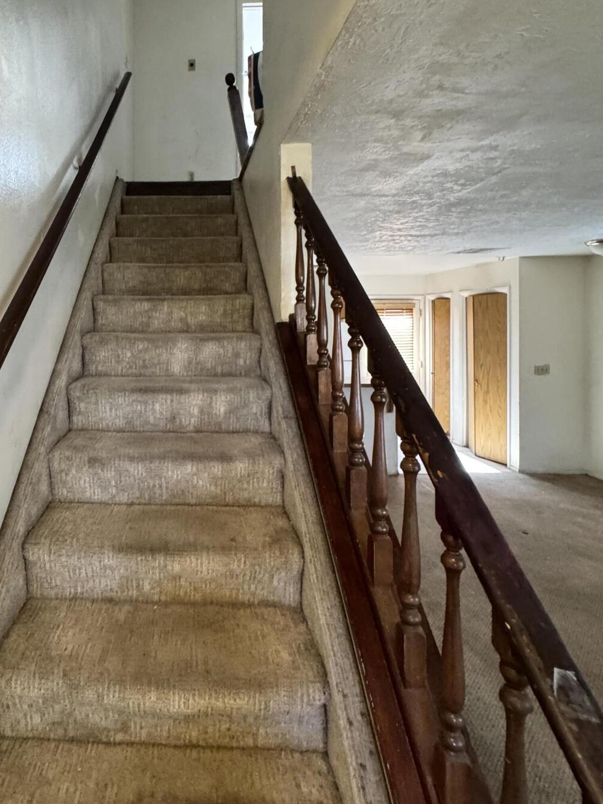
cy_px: 320
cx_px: 161
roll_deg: -0.3
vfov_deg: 78.0
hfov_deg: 60.5
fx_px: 488
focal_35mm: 21
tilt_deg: -2.1
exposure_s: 1/60
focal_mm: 2.22
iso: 640
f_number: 2.2
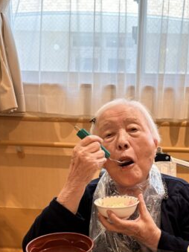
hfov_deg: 31.1
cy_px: 185
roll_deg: -1.9
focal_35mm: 46
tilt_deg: -14.4
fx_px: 335
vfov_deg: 40.2
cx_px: 135
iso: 100
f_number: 1.6
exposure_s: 1/60
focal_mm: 5.96
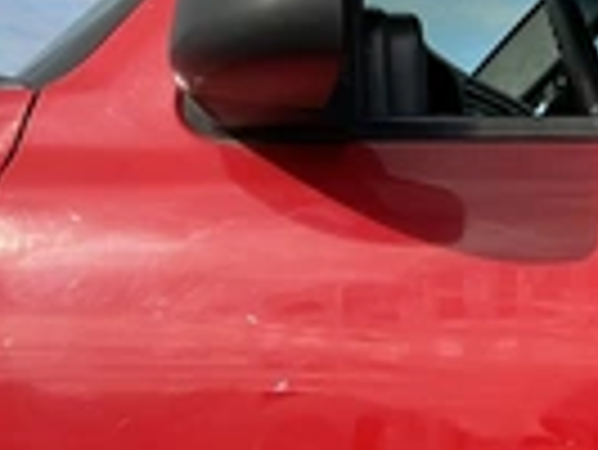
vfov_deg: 16.7
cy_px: 567
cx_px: 751
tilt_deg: -11.7
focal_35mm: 84
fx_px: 1452
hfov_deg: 21.3
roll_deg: -2.0
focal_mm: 3
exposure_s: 1/898
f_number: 1.8
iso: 25
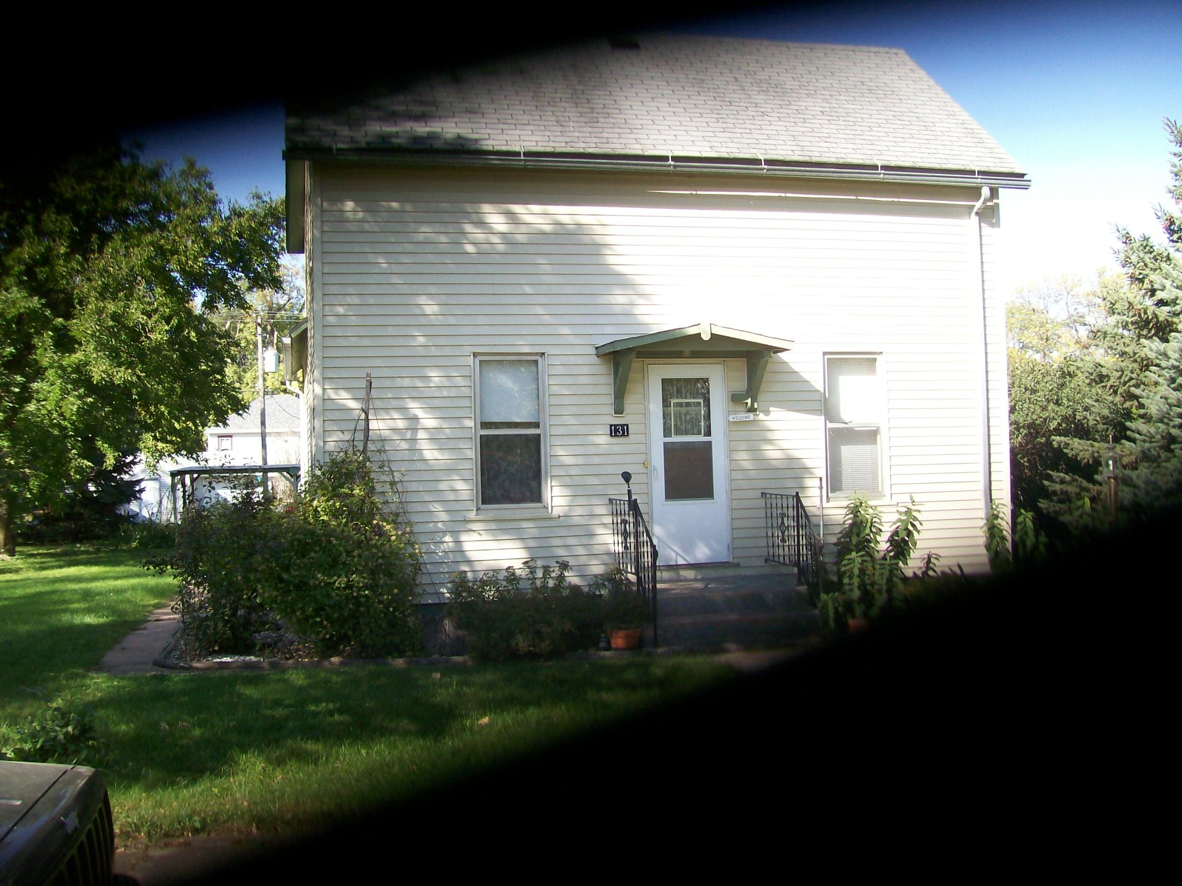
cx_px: 591
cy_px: 443
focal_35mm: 36
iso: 80
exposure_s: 1/379
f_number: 2.7
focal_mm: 6
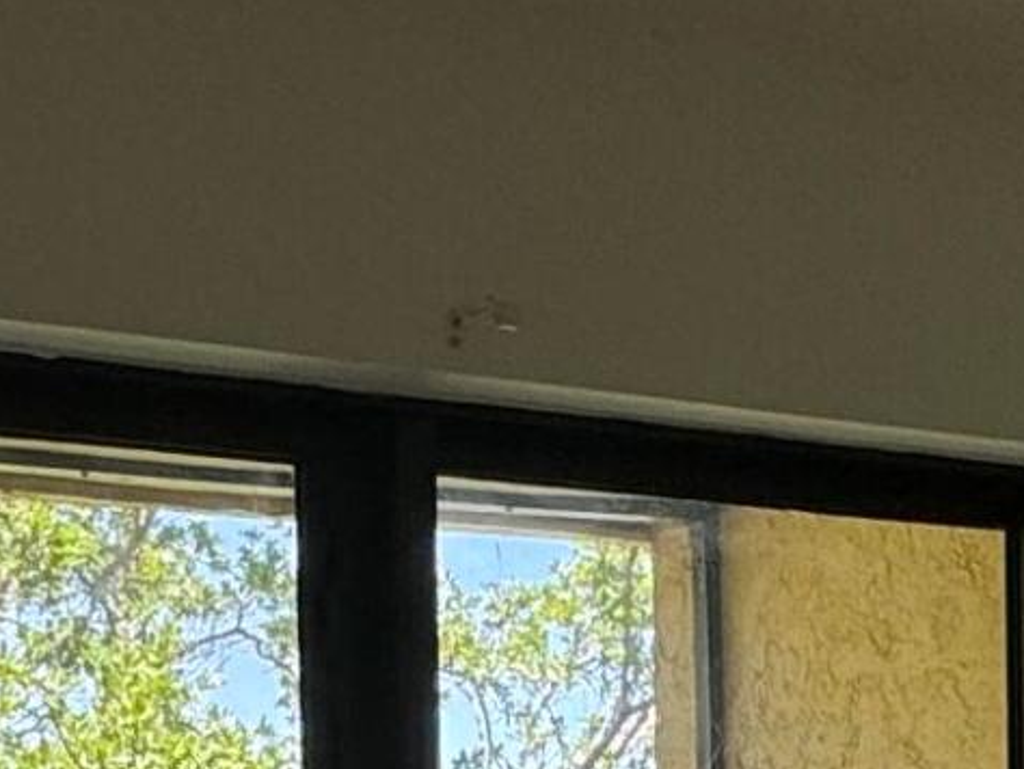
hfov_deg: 23.0
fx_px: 2516
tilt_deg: -3.6
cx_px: 395
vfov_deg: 16.3
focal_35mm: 85
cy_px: 1030
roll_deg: +0.8
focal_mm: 2.22
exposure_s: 1/99
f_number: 2.2
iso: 50
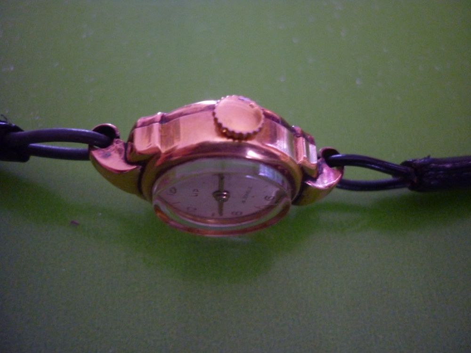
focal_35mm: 33
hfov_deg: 55.4
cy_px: 176
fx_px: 449
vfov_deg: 42.9
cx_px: 236
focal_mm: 5.5
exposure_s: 1/8
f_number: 2.8
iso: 400
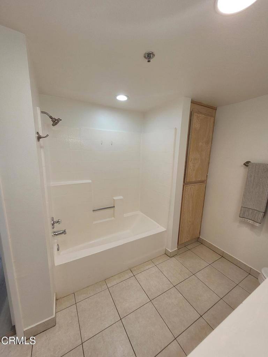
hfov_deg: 89.9
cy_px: 178
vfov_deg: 106.2
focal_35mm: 13
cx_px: 134
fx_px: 134
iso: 80
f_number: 2.2
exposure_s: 1/120
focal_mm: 1.74
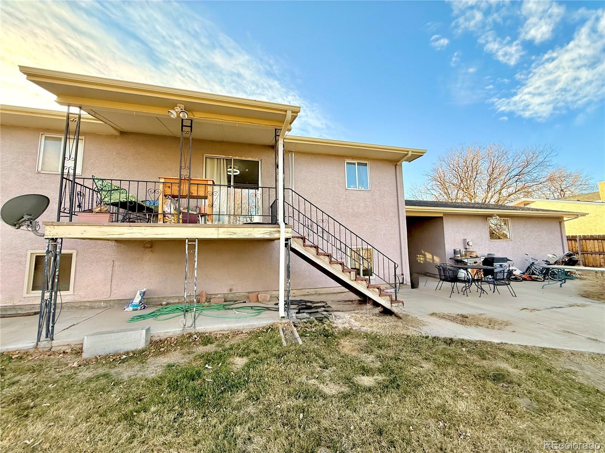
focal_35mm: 14
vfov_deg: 85.7
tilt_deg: +6.0
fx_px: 245
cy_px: 226
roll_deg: +0.1
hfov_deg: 102.1
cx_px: 302
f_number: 2.2
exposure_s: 1/310
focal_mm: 2.22
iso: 64
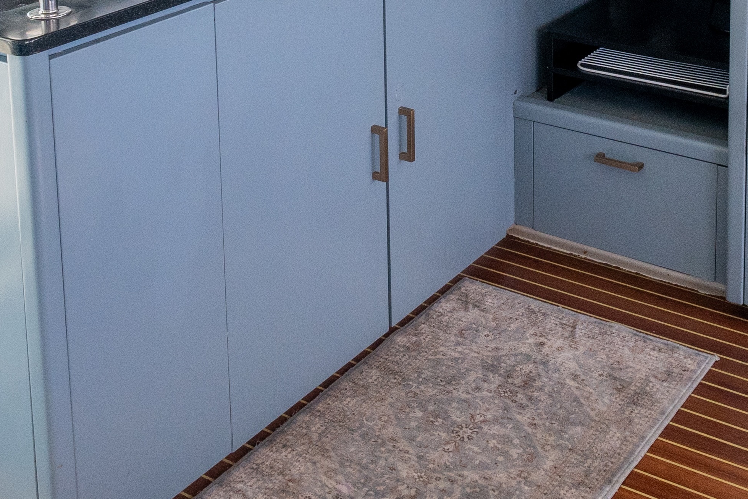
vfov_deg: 21.3
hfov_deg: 34.7
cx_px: 497
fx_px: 1184
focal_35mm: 57
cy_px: -168
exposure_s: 1/160
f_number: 7.1
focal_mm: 16
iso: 800
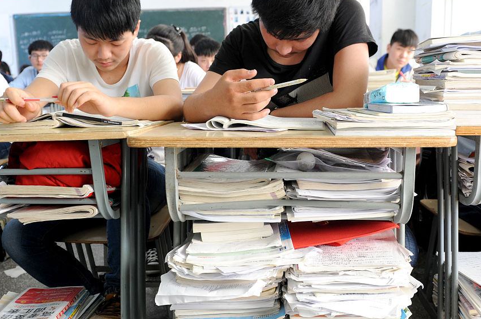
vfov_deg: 38.8
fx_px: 454
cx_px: 253
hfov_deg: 55.8
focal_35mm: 34
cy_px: 164
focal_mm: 24
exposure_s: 1/50
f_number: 4.5
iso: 800
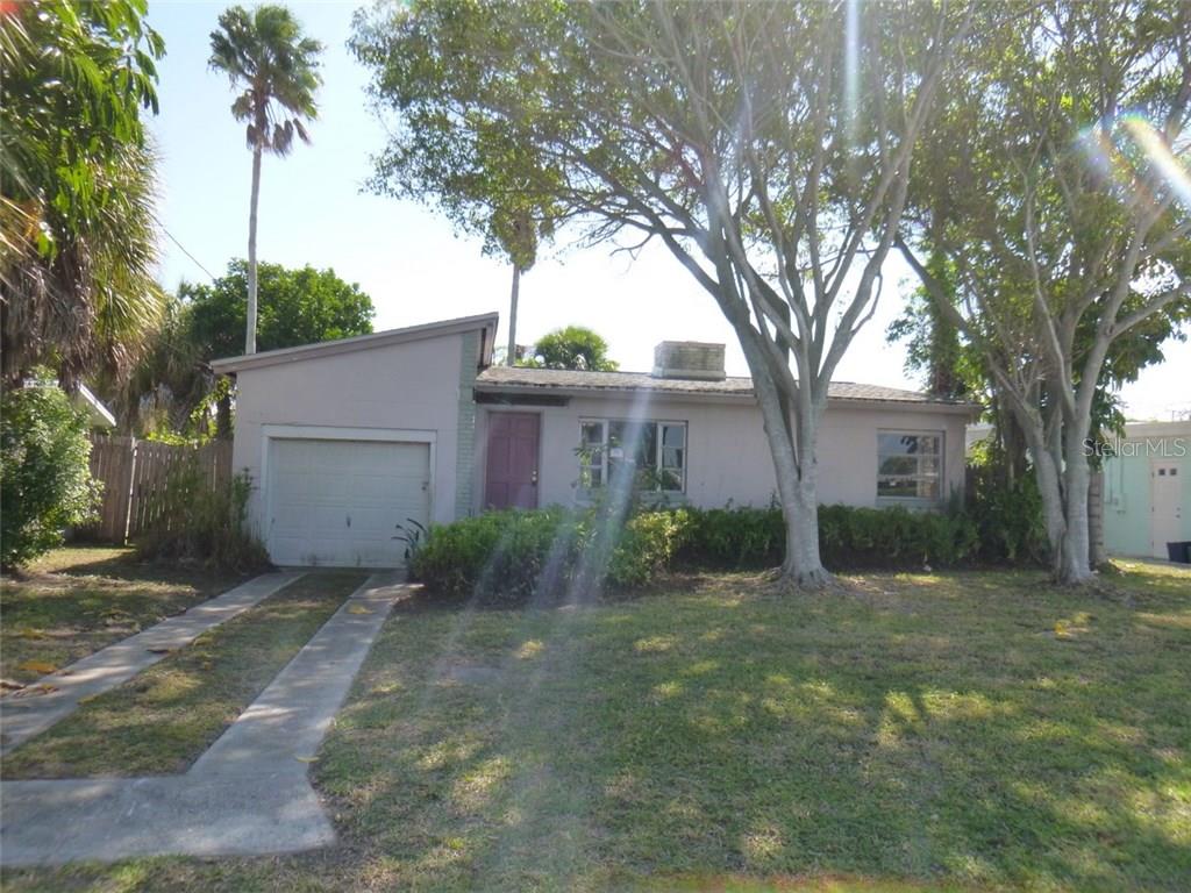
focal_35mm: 25
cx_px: 596
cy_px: 446
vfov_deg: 54.9
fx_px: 860
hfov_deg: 69.4
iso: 160
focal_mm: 4.5
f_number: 3.9
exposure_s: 1/320
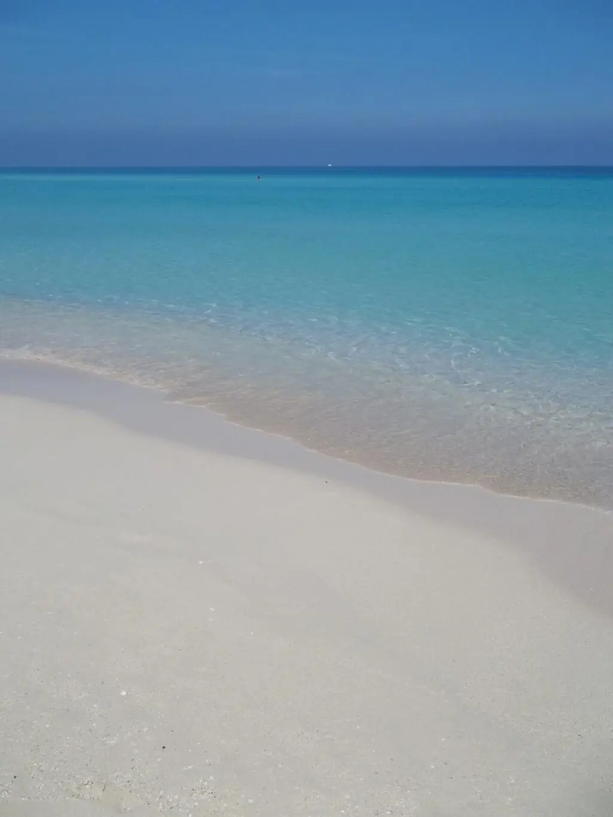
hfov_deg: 44.2
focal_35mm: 32
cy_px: 408
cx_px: 306
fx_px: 755
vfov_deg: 56.8
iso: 64
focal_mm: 5.7
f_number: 8.8
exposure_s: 1/320
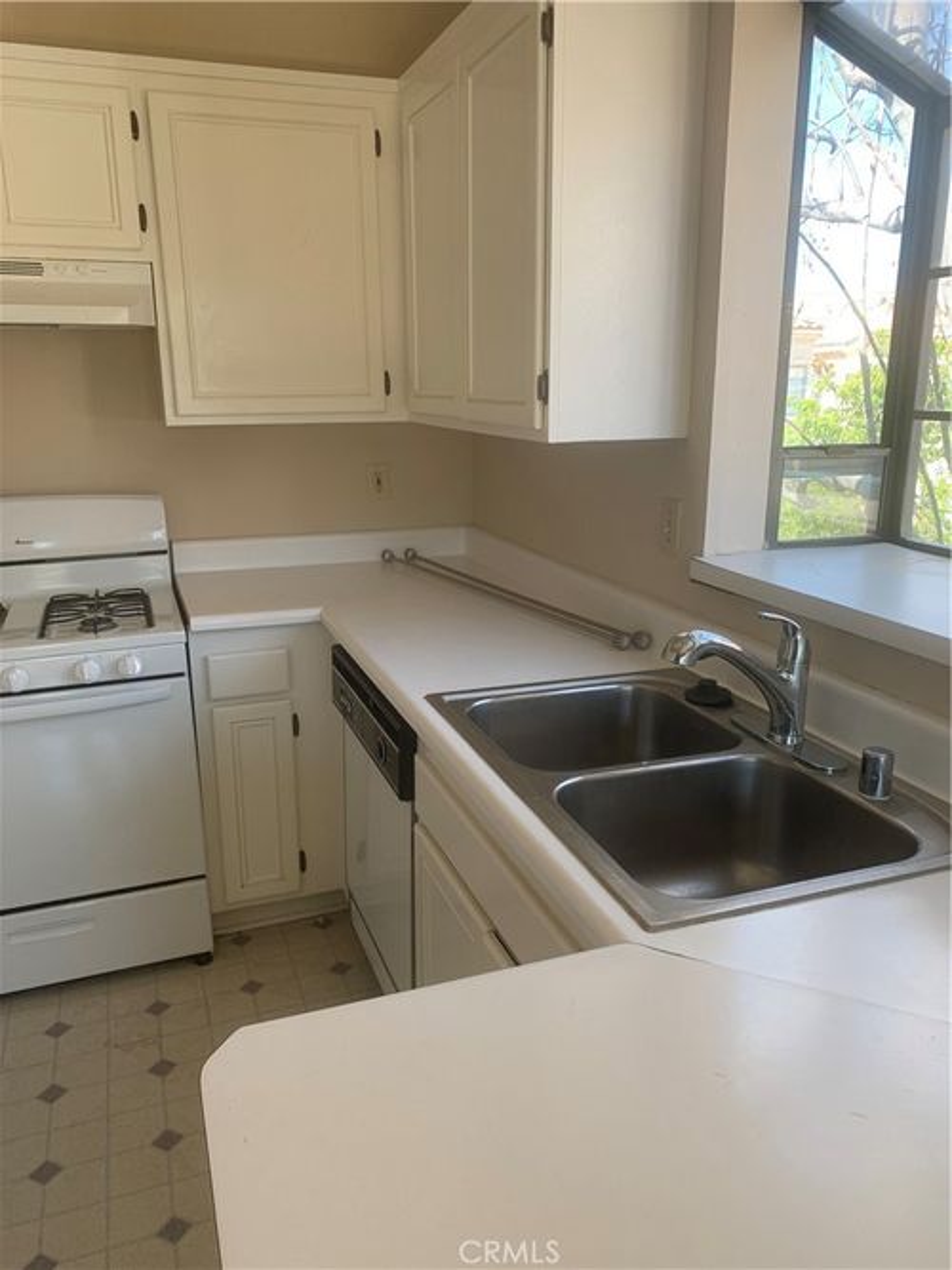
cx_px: 476
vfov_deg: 67.3
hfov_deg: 53.0
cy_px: 635
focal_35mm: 26
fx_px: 954
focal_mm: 4.25
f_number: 1.8
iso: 25
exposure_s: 1/122
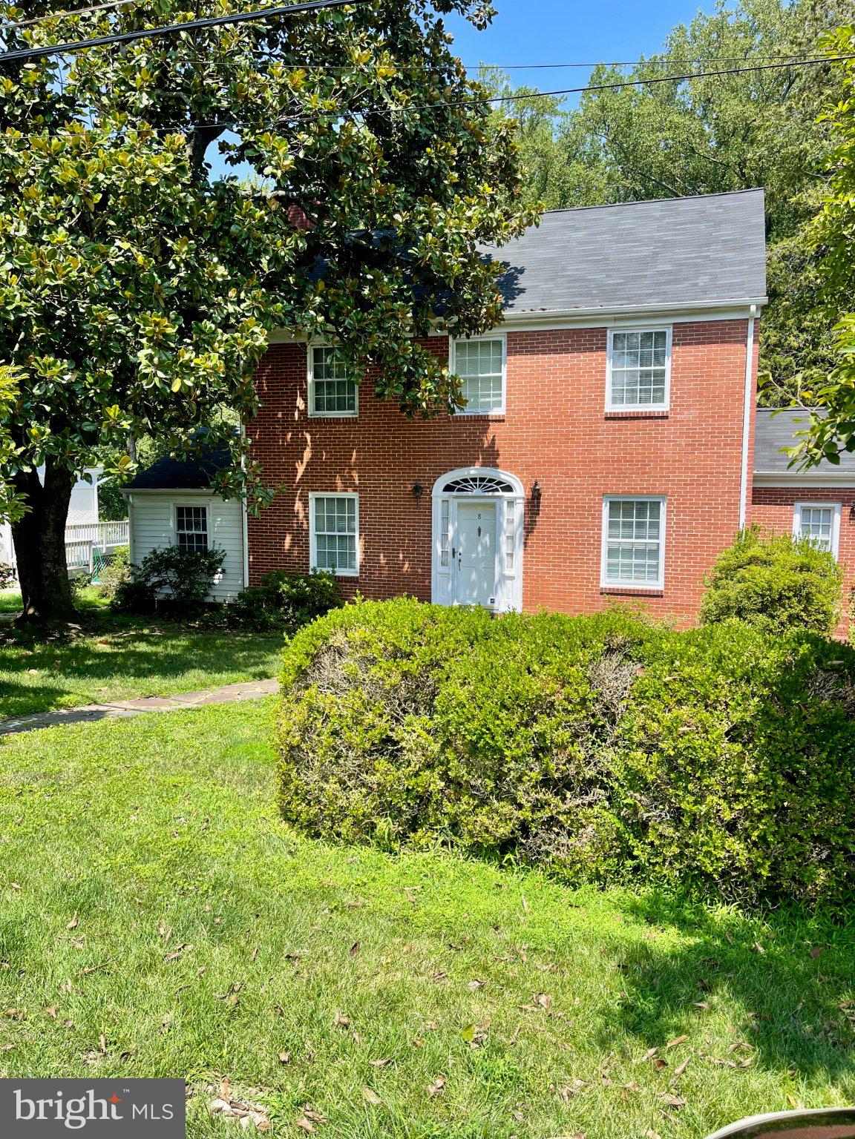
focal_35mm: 25
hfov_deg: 54.9
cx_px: 428
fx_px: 823
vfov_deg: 69.4
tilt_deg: -5.6
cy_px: 570
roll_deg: -0.9
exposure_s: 1/1493
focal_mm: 5.1
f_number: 1.6
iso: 32
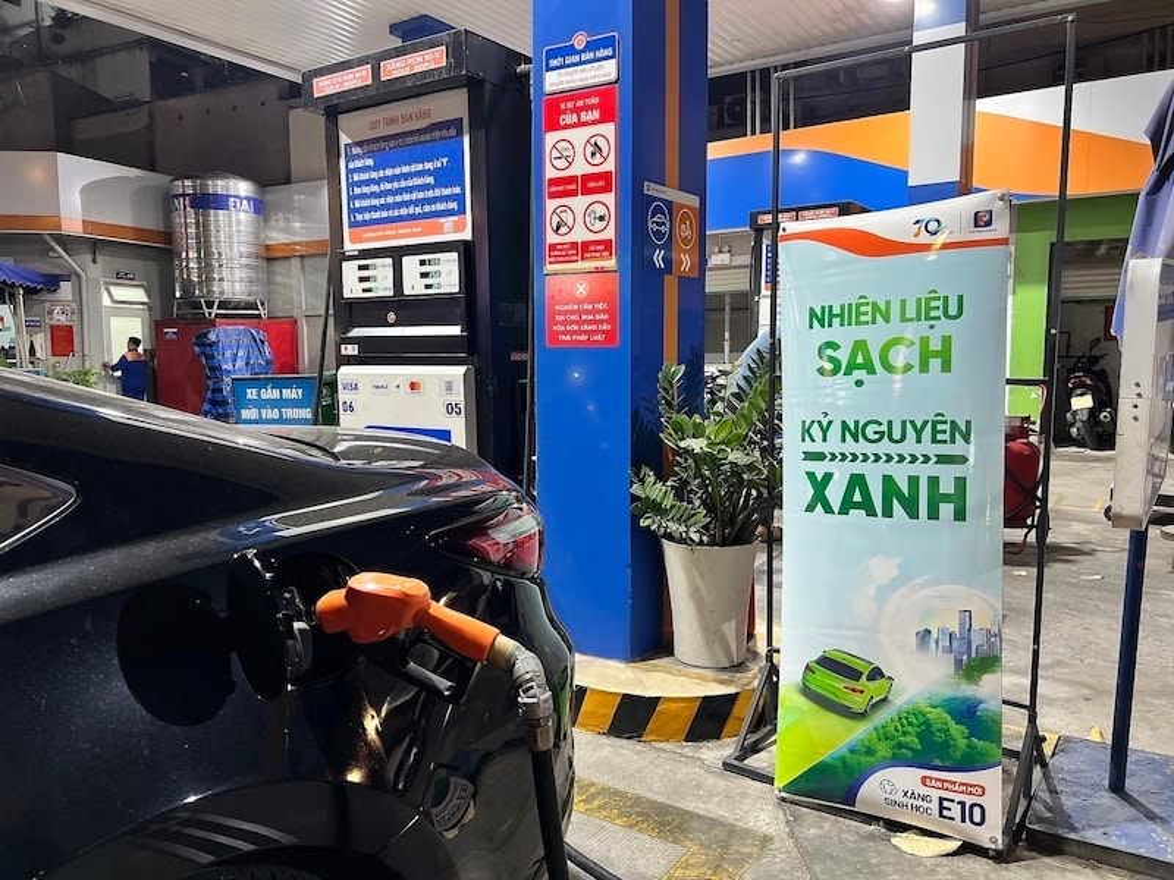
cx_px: 587
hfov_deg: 67.3
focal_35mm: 26
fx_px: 882
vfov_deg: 53.1
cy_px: 440
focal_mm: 5.7
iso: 200
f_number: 1.5
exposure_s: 1/50
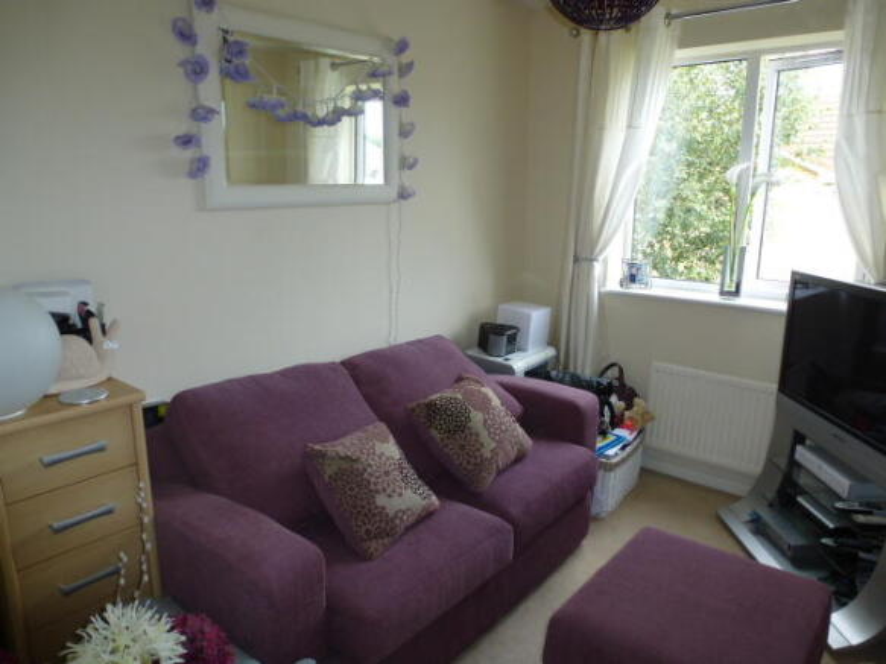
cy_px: 332
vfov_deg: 56.8
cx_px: 443
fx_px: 614
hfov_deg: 71.6
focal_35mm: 24
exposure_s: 1/60
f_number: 3.3
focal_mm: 4.3
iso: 200
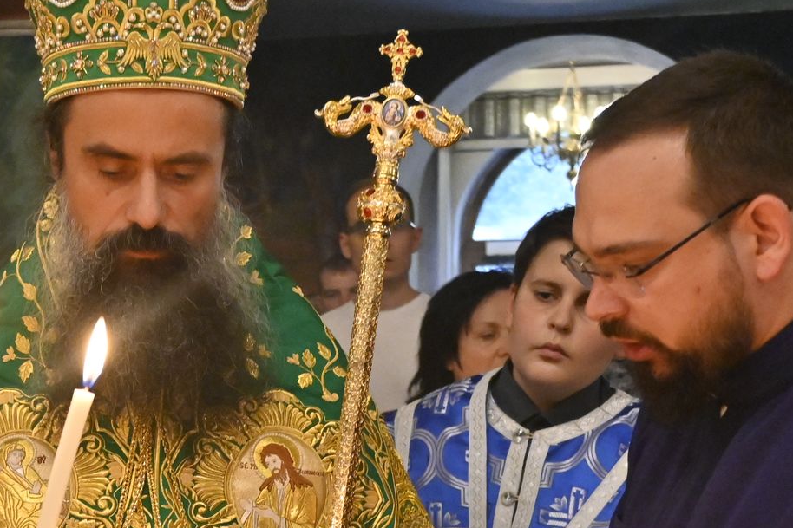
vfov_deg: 14.2
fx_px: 2078
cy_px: 548
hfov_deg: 21.3
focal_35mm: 94
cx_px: 134
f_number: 3.8
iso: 3200
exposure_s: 1/125
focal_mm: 23
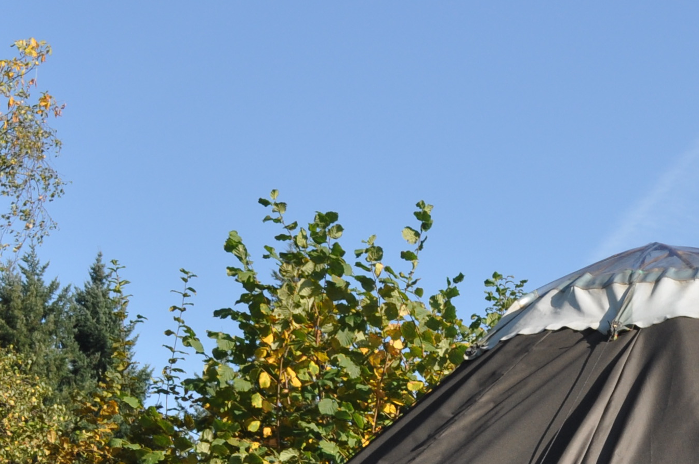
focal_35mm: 153
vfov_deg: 8.7
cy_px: 703
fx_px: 2967
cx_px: 1022
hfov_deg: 12.8
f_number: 9
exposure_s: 1/200
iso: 200
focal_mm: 32
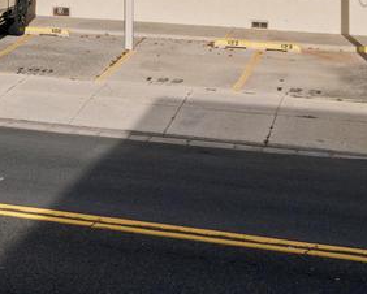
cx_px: -212
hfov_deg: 15.9
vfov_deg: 13.4
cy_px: -146
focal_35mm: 109
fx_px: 1185
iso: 250
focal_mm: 32
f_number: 16
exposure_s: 1/250
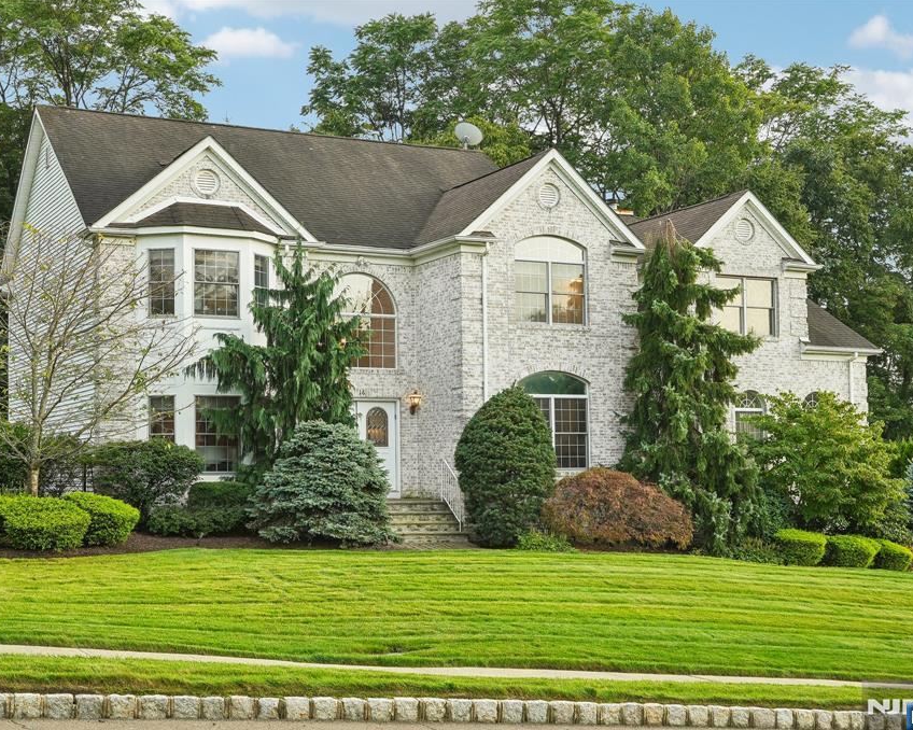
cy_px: 365
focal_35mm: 51
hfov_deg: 36.6
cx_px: 420
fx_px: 1378
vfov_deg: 29.7
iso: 125
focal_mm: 30
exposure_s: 1/50
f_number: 8
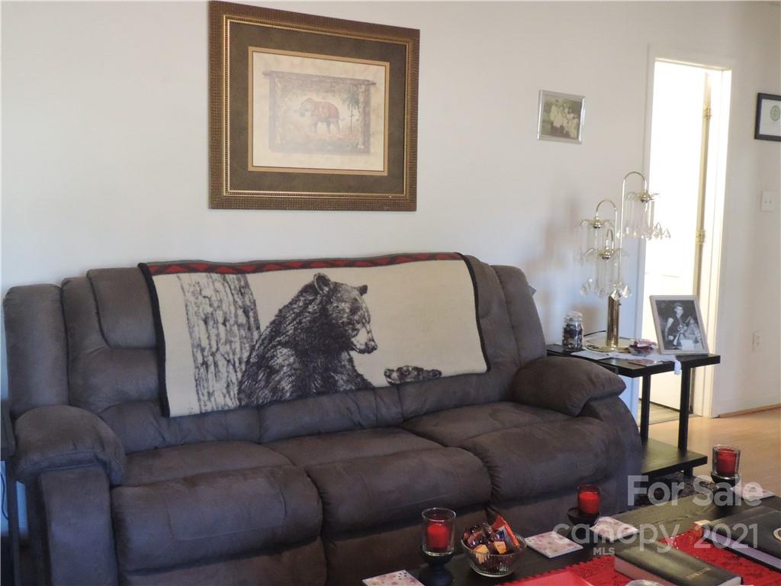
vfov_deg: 40.7
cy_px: 293
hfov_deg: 52.6
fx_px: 790
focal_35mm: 35
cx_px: 390
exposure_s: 1/50
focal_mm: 6.2
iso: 1600
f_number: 3.3
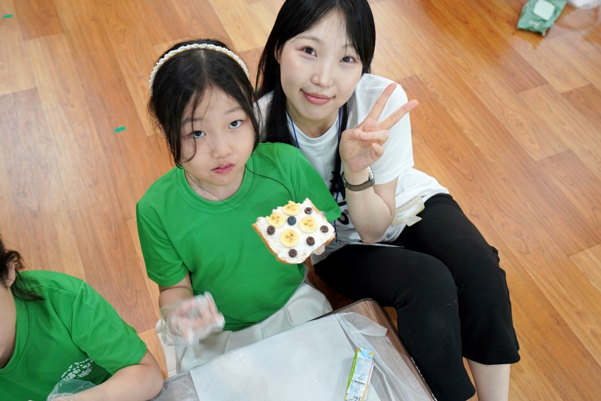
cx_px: 300
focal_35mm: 35
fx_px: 584
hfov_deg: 54.4
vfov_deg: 37.9
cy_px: 200
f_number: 4
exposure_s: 1/160
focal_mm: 35
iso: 2000
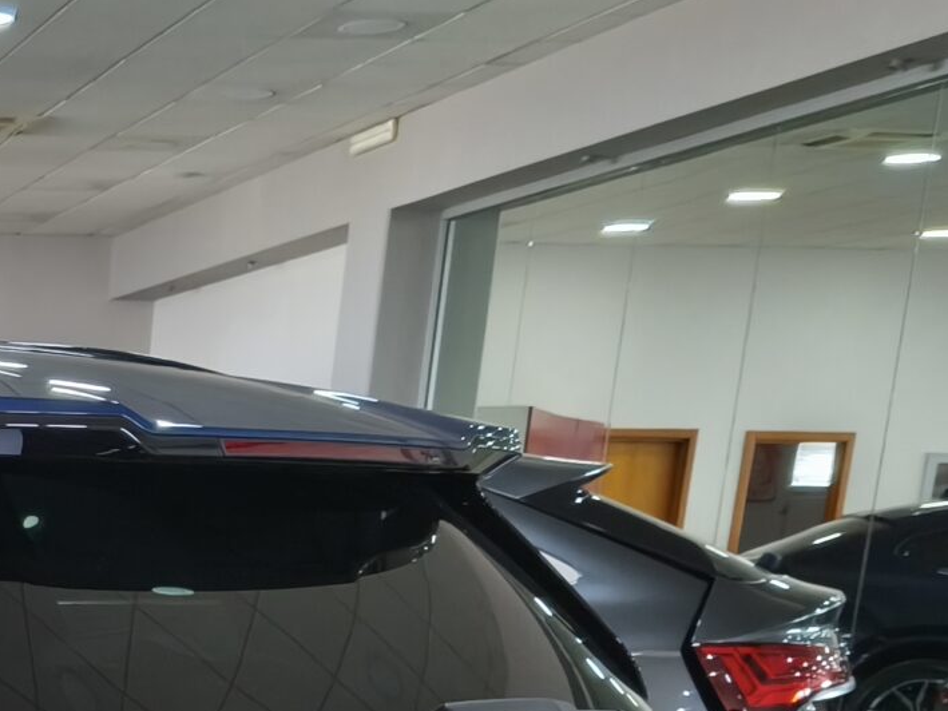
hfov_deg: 20.0
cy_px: 1020
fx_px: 2273
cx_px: -523
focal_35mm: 83
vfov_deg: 16.4
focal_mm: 5.35
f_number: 1.7
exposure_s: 1/50
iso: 800
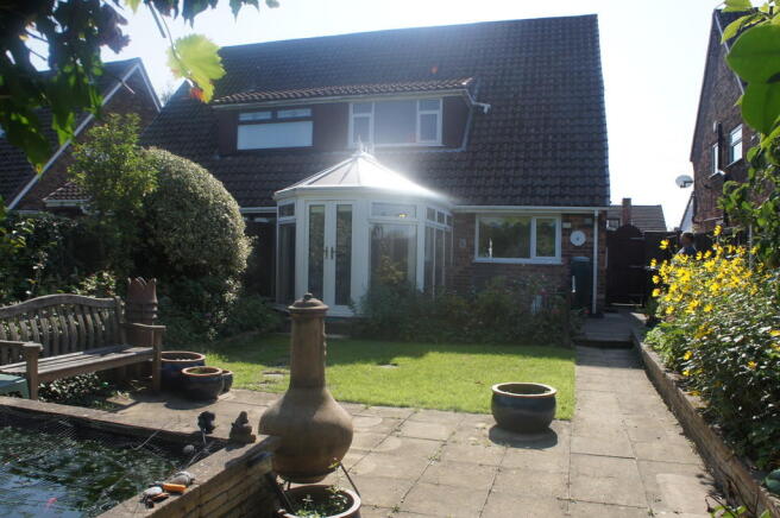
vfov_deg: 47.8
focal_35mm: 27
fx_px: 584
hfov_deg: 67.4
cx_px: 390
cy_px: 259
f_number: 7.1
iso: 200
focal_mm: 18
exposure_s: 1/250
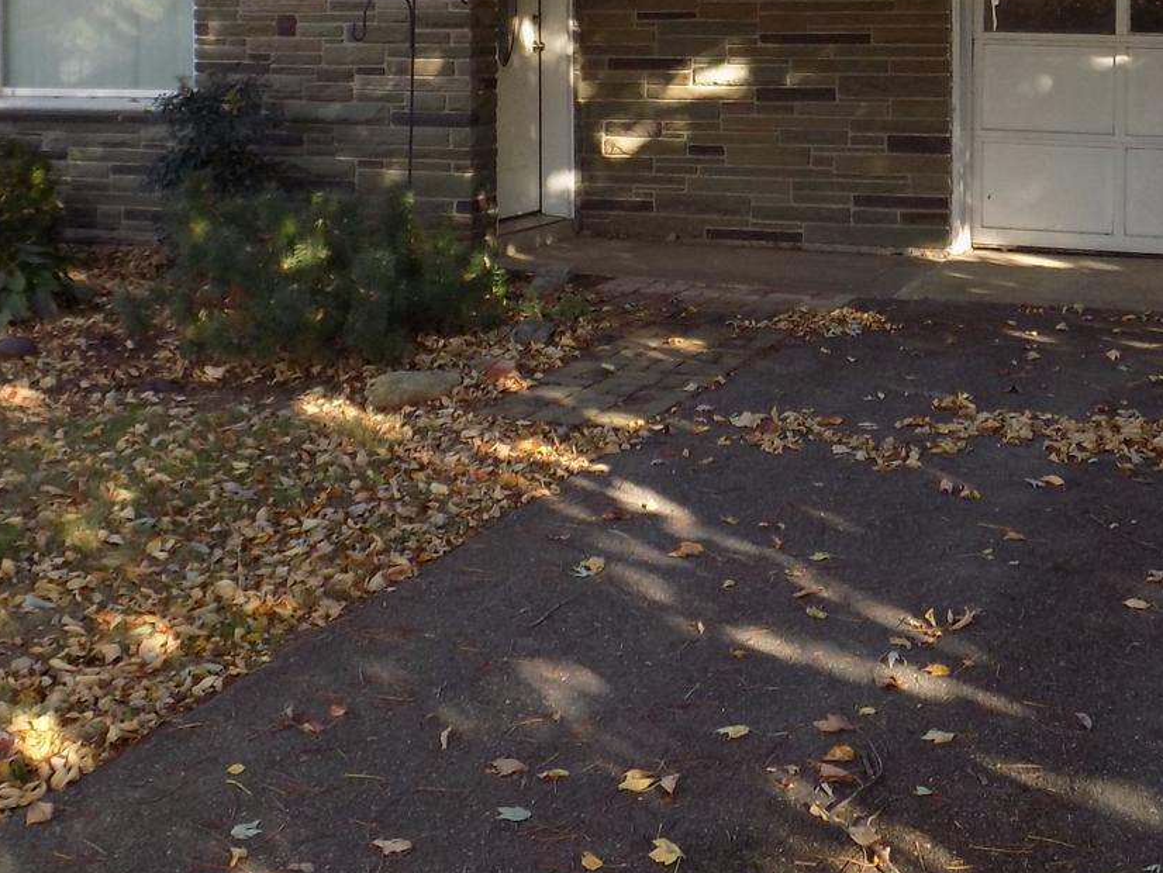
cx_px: 626
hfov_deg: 33.8
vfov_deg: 24.8
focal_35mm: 57
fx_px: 1916
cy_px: 54
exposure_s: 1/125
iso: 80
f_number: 3.1
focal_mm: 4
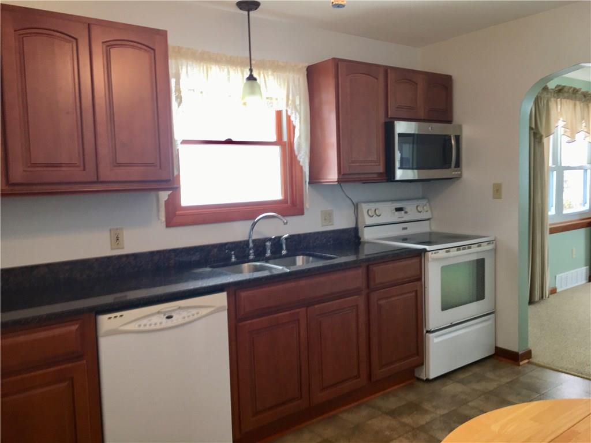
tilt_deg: -4.1
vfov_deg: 48.2
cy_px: 222
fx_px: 495
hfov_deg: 61.7
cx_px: 296
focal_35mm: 29
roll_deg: +1.8
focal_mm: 4.15
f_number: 2.2
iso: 32
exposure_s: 1/30
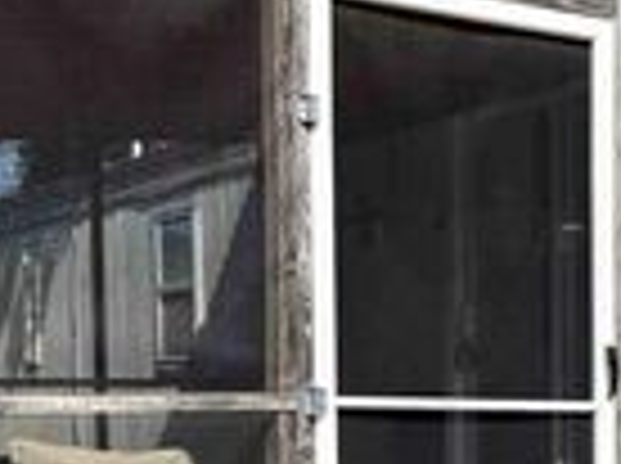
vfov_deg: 16.6
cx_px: 680
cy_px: 462
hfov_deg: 21.4
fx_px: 1558
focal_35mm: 87
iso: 80
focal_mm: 6.76
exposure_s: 1/7353
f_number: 1.78
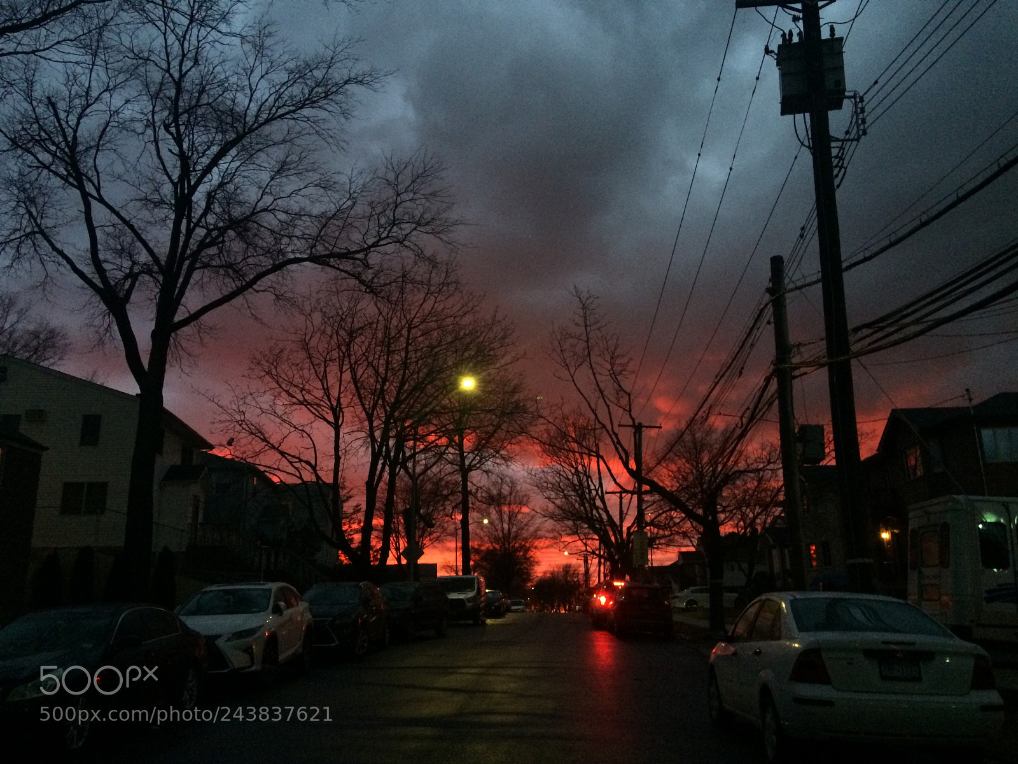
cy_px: 382
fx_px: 853
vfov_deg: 48.2
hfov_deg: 61.7
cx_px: 509
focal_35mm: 29
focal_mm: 4.15
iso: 125
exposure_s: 1/30
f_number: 2.2
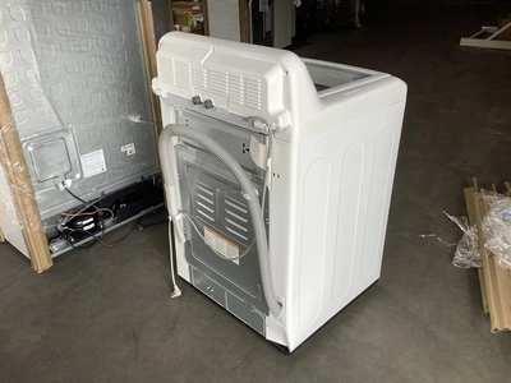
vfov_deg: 45.4
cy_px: 192
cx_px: 256
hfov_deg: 58.4
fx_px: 458
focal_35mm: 31
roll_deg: +0.7
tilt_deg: -26.3
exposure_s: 1/120
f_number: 2.4
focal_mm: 3.3
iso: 40
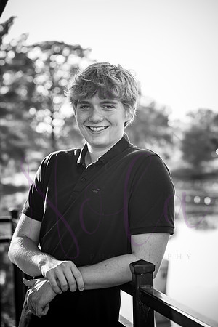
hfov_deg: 17.1
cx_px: 109
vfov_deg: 25.4
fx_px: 727
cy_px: 164
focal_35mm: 80
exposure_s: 1/640
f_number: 5
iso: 800
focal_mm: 80
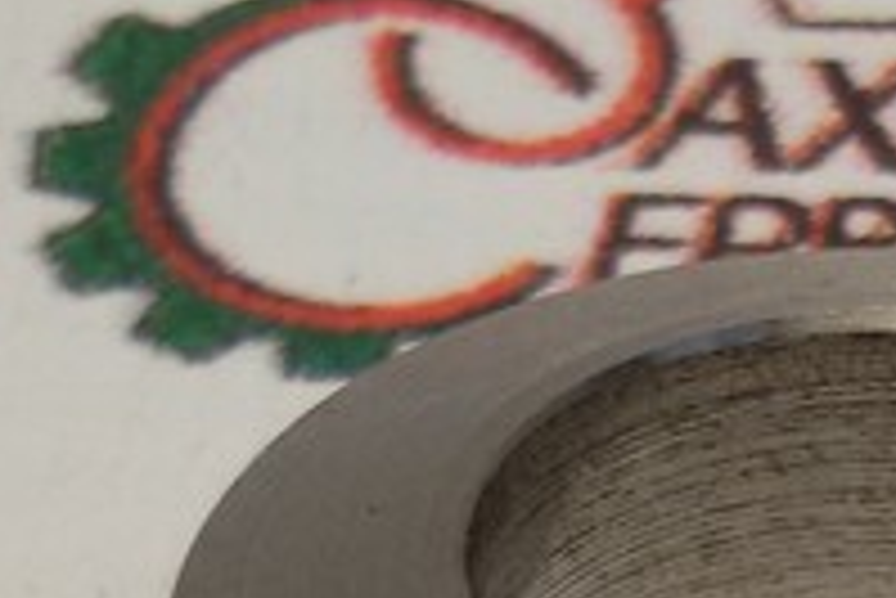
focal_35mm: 162
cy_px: 665
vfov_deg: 8.4
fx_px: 4035
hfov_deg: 12.5
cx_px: 950
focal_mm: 2.93
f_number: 2.4
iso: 50
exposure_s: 1/100
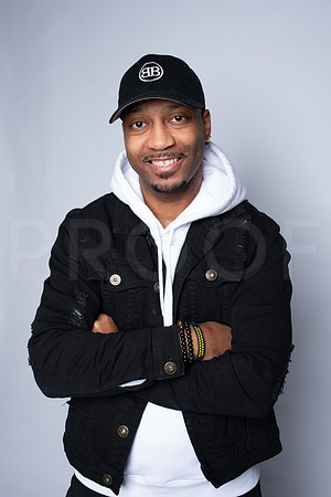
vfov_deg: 54.4
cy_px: 248
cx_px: 166
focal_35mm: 35
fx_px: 483
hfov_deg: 37.9
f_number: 6.3
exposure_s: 1/200
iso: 250
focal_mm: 35
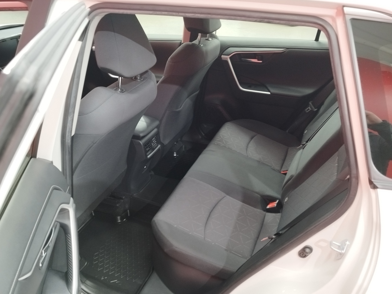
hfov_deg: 69.4
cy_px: 147
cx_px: 196
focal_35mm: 25
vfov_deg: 54.9
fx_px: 283
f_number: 1.89
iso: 340
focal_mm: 5.95
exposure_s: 1/25
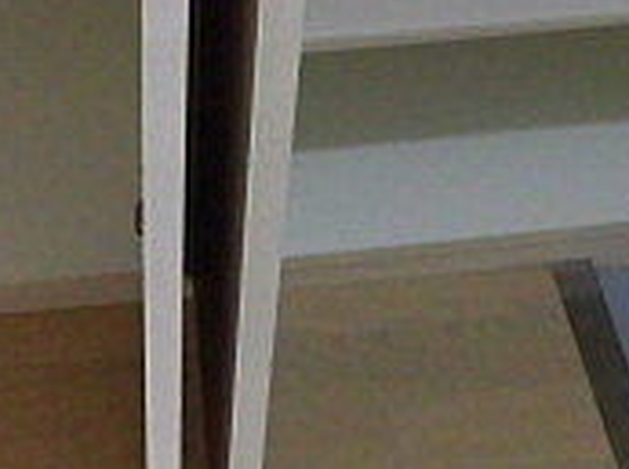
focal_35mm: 89
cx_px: 73
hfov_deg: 21.6
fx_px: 1614
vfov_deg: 14.8
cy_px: -331
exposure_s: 1/25
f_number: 3.1
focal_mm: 4.3
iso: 400
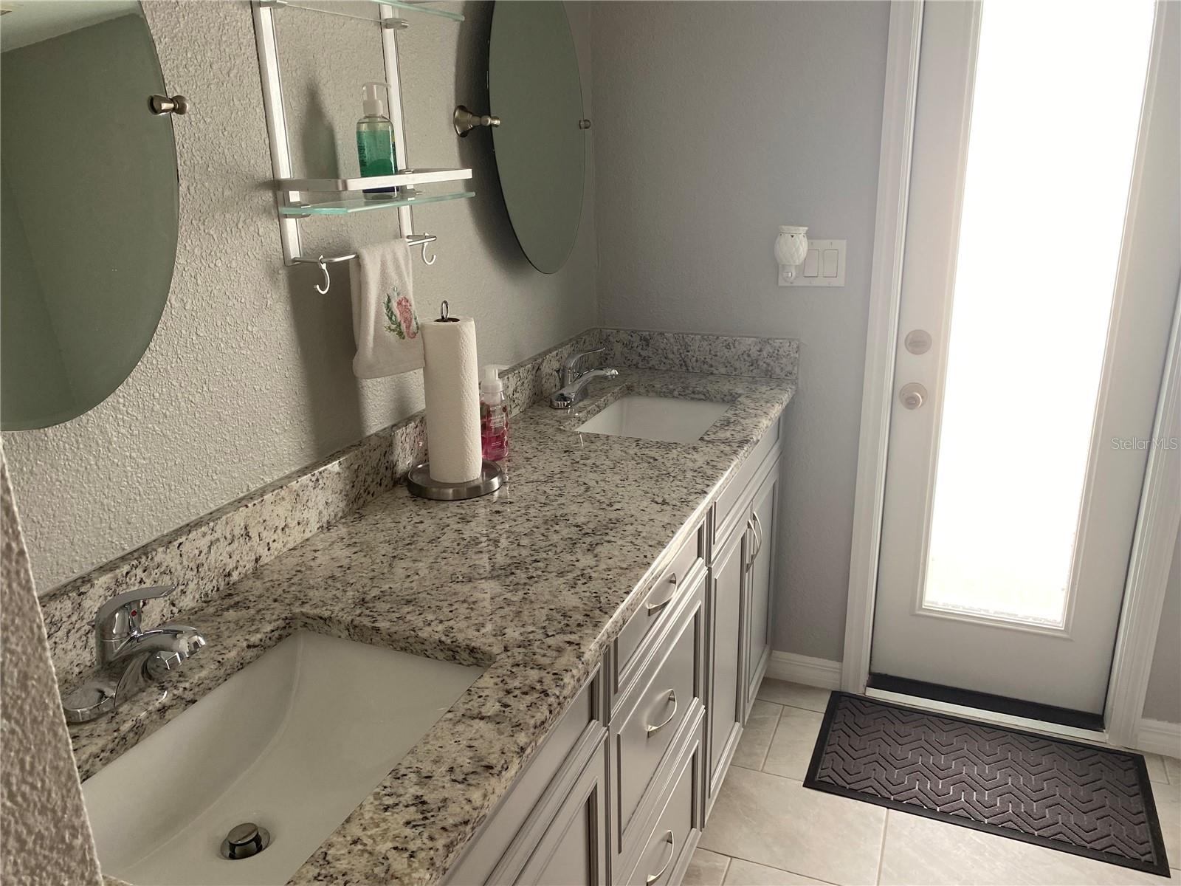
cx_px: 590
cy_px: 443
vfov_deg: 53.1
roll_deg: +1.9
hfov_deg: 67.3
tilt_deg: -17.4
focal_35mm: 26
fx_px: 887
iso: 80
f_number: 1.8
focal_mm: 4.25
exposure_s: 1/121
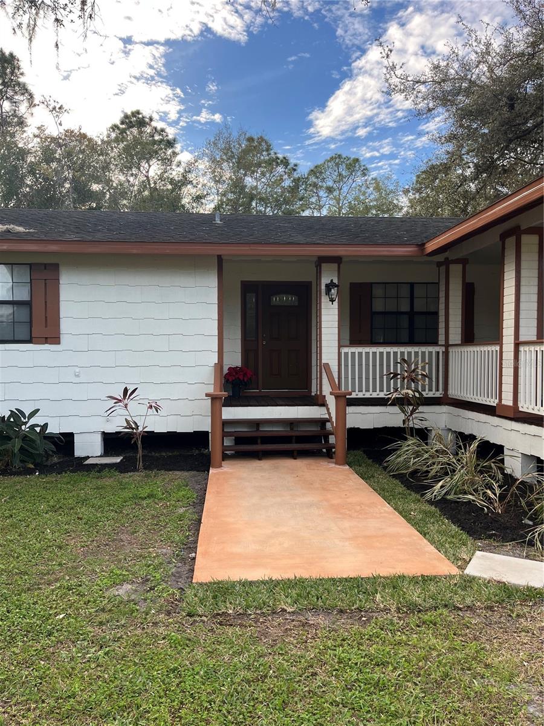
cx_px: 272
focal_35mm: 26
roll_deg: +0.1
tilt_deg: -1.4
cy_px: 363
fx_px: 545
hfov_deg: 53.1
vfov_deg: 67.3
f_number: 1.6
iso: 50
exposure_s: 1/497
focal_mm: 5.1
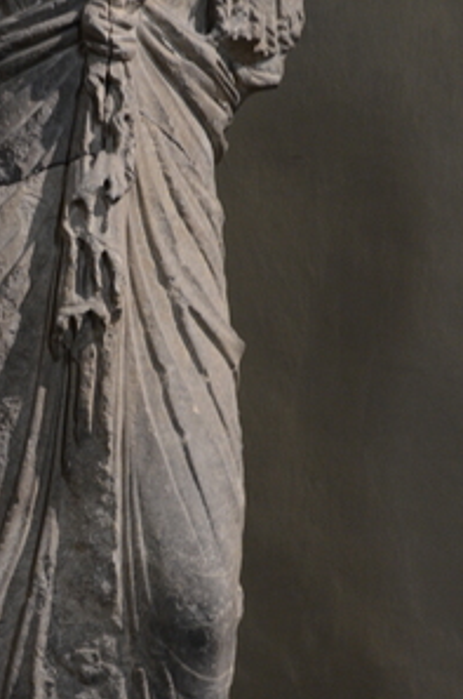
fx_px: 2016
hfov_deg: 13.0
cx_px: 61
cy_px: 332
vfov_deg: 19.6
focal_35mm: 104
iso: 1000
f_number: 4
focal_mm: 31
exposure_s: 1/10
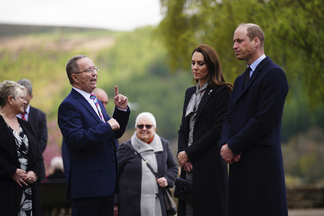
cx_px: 162
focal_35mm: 141
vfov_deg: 9.7
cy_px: 111
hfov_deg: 14.6
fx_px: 1269
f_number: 1.8
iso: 100
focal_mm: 135
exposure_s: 1/1250
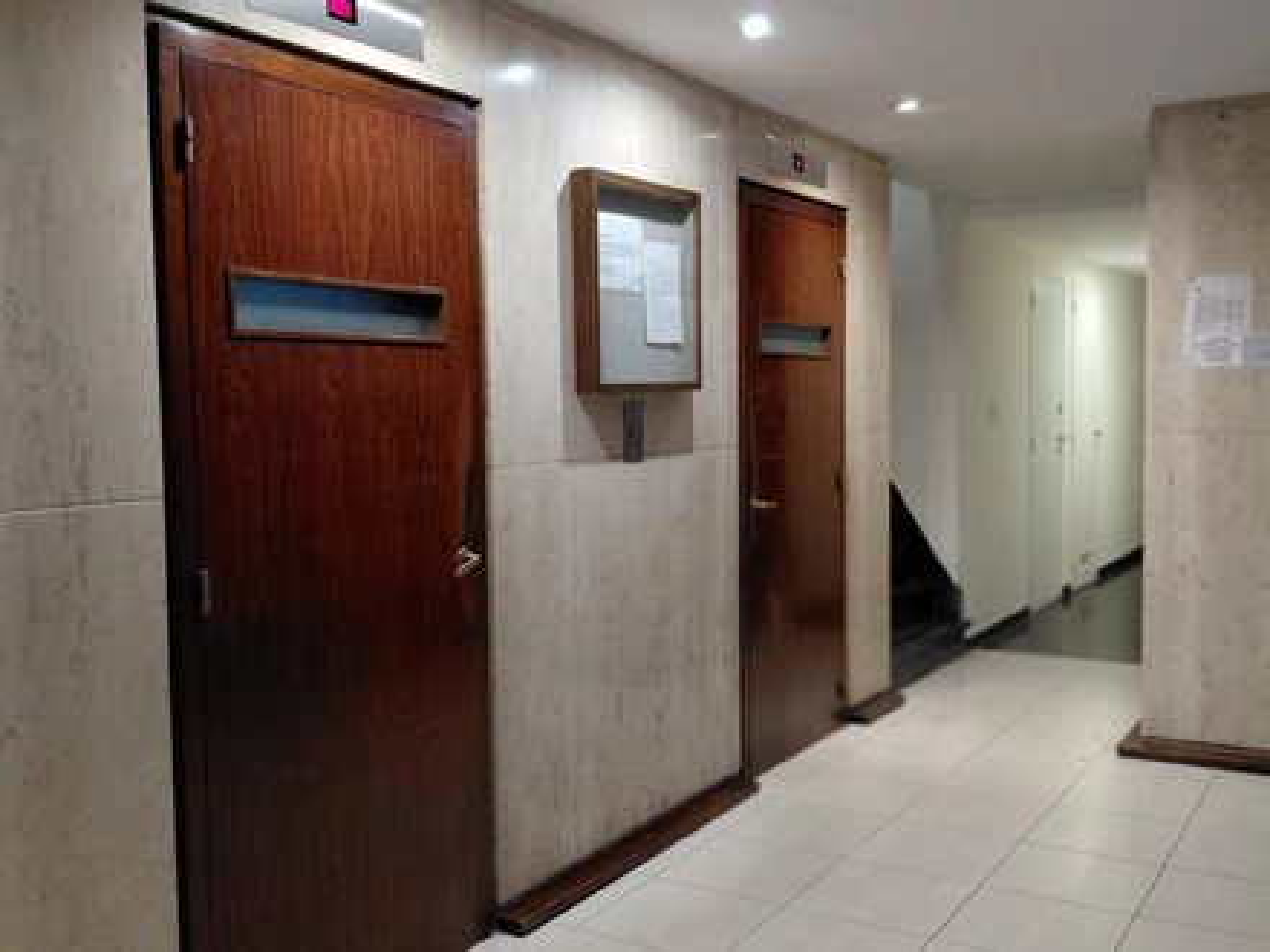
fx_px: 917
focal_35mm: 25
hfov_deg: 69.4
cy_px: 476
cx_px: 635
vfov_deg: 54.9
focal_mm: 4.69
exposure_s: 1/50.1
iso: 320
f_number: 1.8
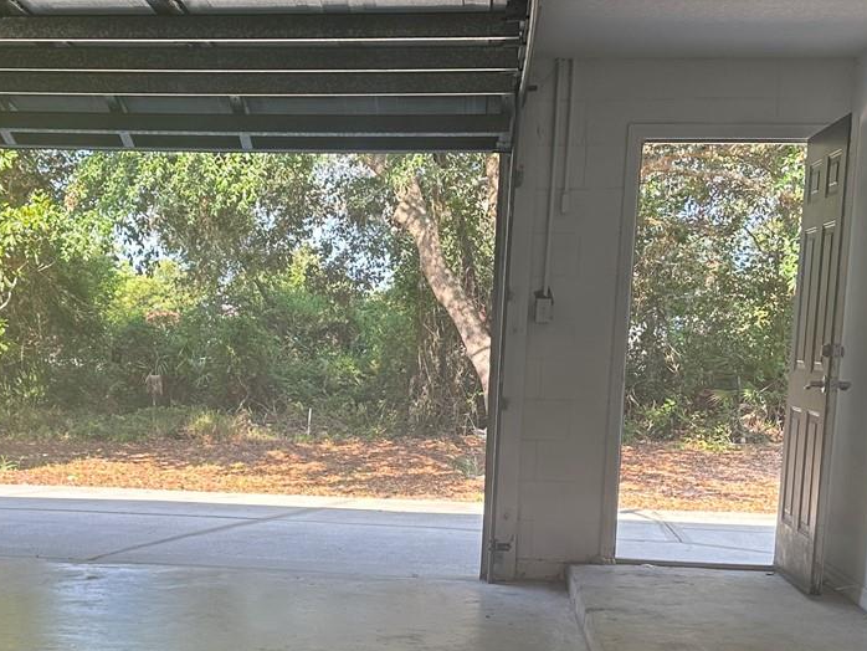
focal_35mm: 55
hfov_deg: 34.6
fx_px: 1378
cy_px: 544
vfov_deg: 26.0
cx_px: 287
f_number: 1.78
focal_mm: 6.86
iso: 80
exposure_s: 1/341
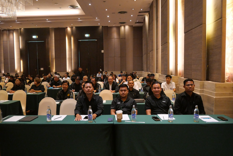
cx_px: 116
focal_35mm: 24
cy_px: 78
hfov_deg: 73.7
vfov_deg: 53.2
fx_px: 155
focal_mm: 12
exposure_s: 1/160
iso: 3200
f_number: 4.5
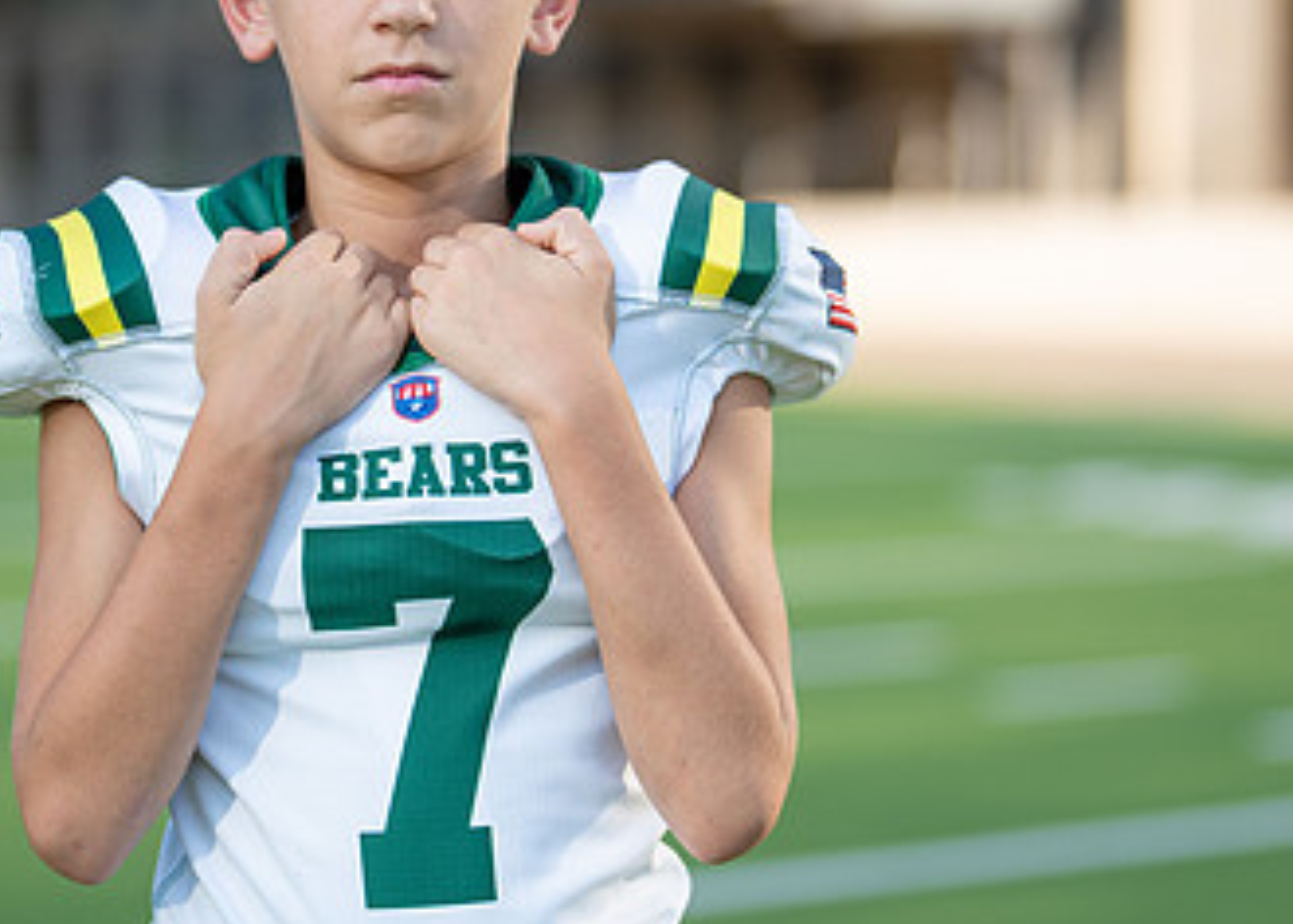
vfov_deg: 11.8
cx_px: 505
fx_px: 4482
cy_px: 356
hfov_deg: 16.4
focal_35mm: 122
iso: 100
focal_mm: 50
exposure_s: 1/3200
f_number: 1.2
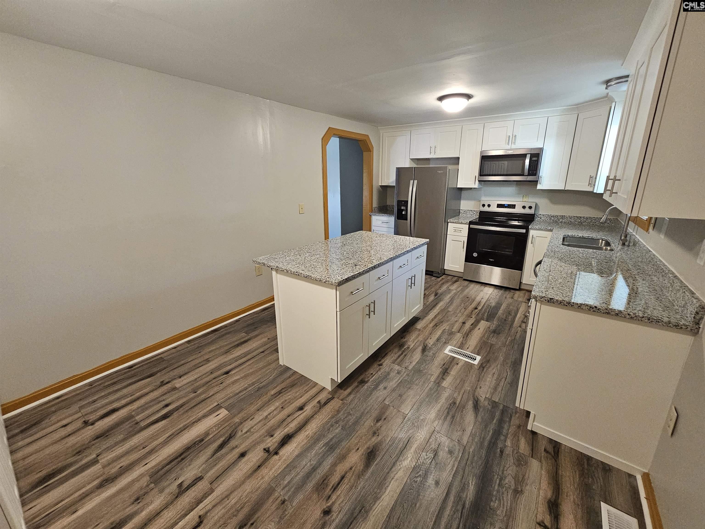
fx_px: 265
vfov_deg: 89.9
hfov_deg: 106.2
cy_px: 264
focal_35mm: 13
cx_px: 352
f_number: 2.2
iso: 400
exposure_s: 1/60
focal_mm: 2.2
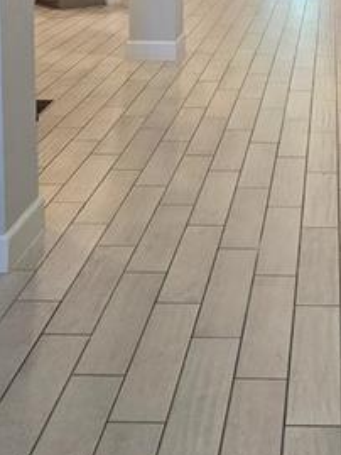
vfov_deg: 29.8
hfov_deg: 24.3
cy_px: -49
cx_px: 326
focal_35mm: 58
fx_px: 761
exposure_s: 1/60
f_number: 2.2
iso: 250
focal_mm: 2.2
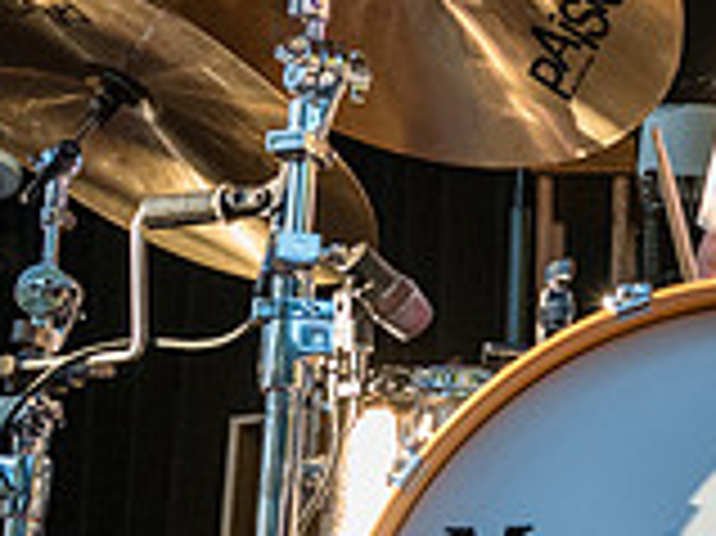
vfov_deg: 11.5
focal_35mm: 128
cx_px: 735
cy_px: 156
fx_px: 2646
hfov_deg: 15.1
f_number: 5
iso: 2000
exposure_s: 1/1250
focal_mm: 32
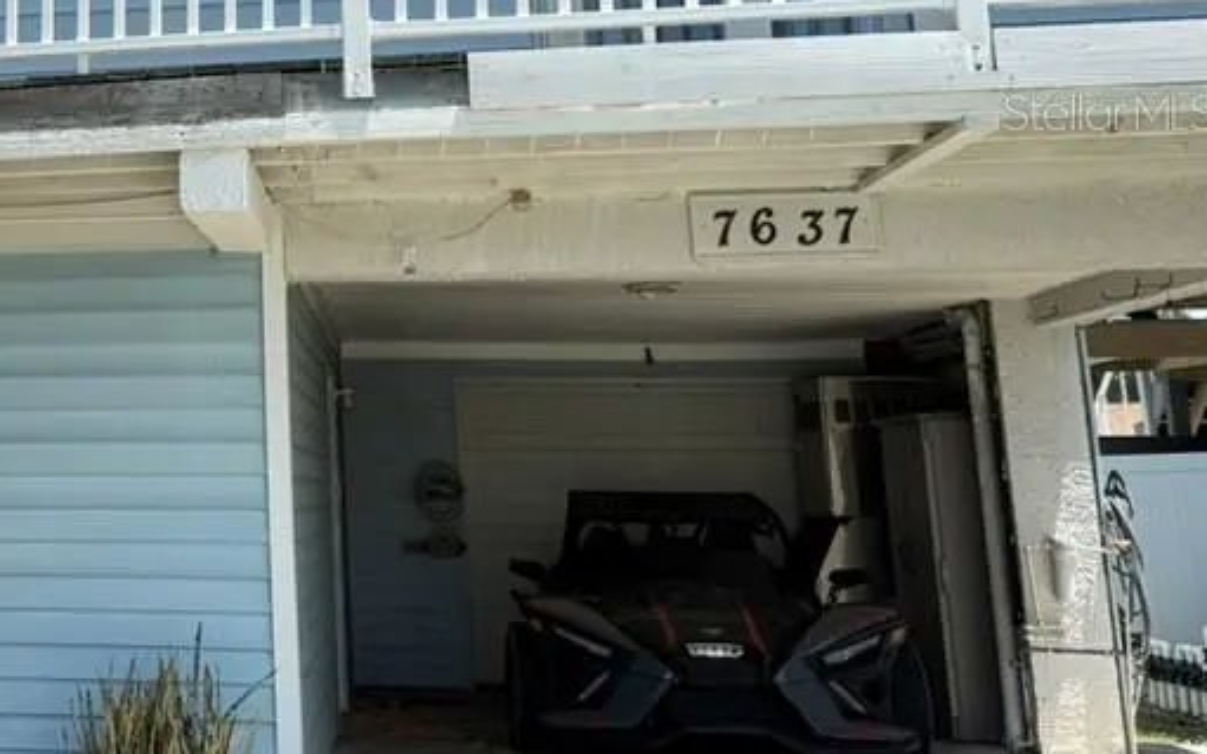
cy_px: 111
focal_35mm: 51
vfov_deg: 24.7
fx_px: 1677
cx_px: 17
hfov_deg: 35.9
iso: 80
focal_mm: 6.76
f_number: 1.78
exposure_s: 1/2703
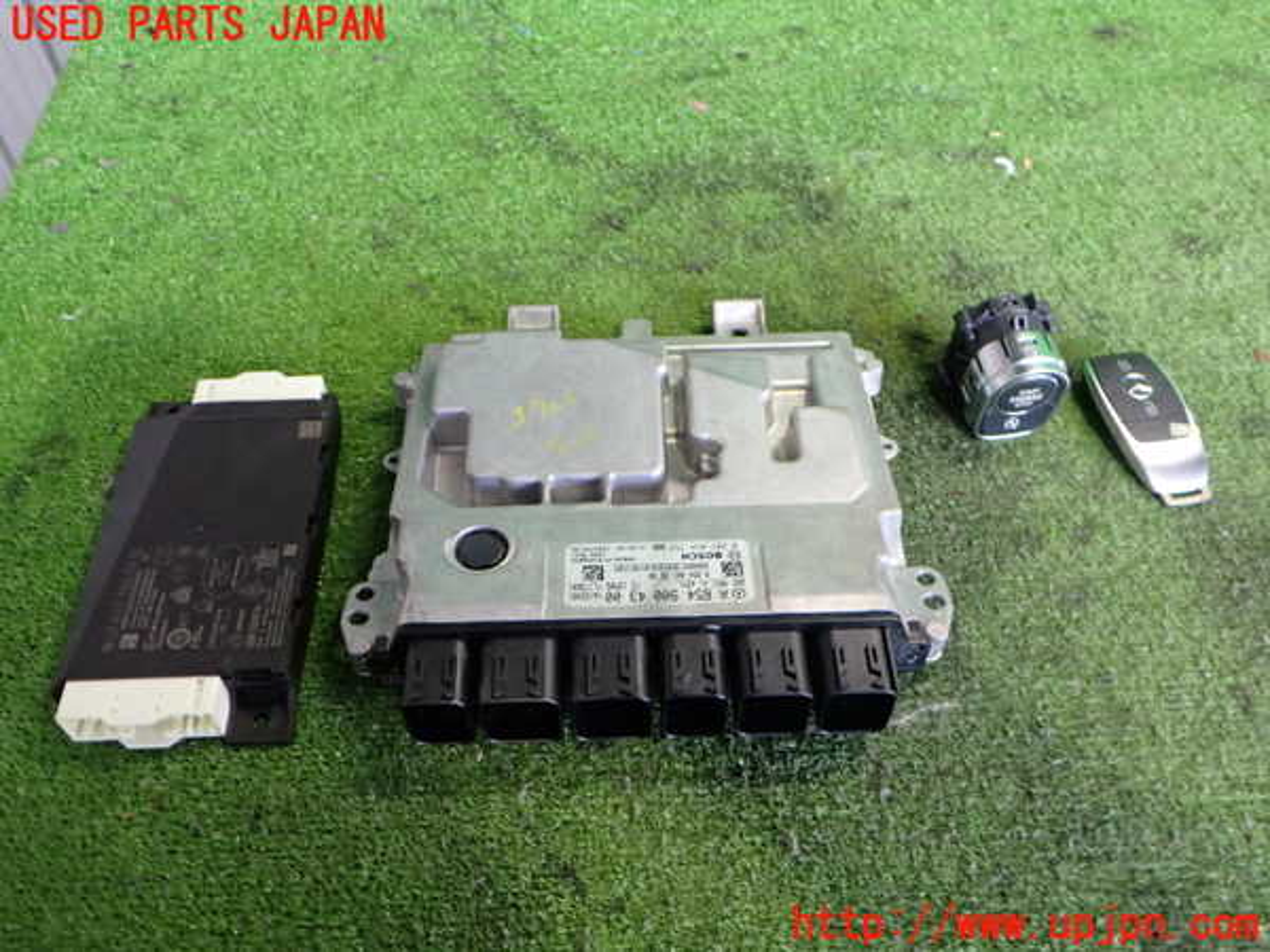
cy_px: 476
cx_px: 635
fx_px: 1101
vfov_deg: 46.8
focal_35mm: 30
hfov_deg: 60.0
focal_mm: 5.4
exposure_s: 1/30
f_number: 2.3
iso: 320
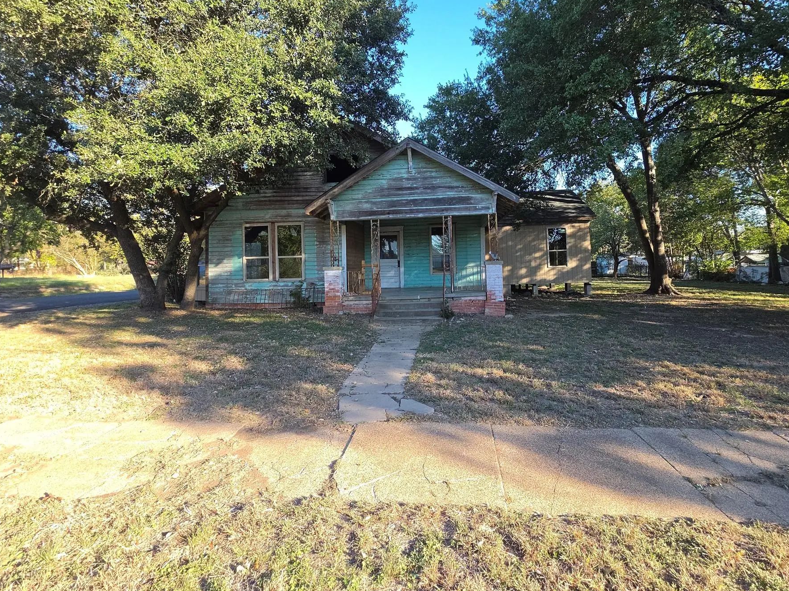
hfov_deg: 97.9
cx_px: 428
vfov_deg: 81.2
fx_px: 342
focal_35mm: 15
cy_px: 252
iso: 50
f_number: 2.2
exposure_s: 1/251
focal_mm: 2.2
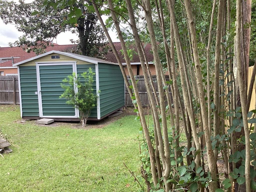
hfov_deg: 58.4
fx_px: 229
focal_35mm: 31
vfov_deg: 45.4
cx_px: 128
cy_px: 96
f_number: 2.4
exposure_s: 1/100
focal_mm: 3.3
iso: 50
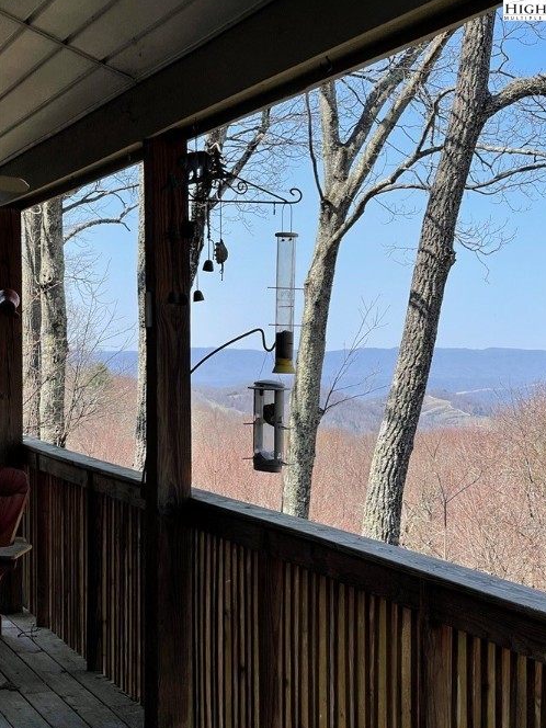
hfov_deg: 19.9
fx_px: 1556
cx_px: 314
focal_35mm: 74
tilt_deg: -1.8
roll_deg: -0.1
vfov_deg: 26.3
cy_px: 410
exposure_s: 1/779
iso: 20
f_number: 2.2
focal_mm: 7.5
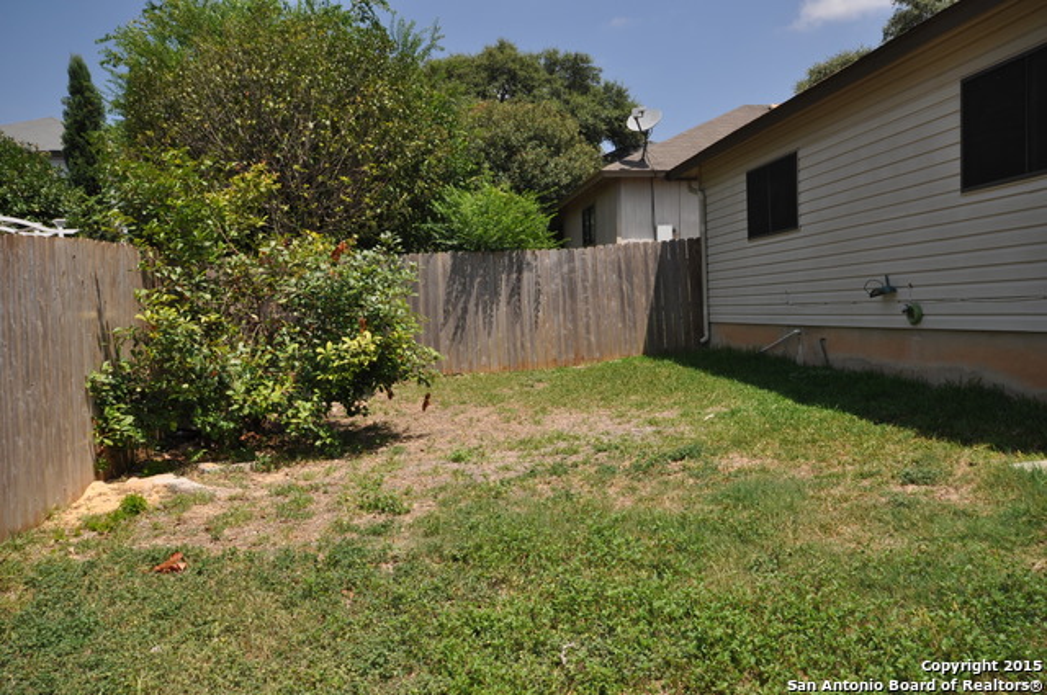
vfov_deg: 43.5
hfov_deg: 62.0
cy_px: 348
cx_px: 524
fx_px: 871
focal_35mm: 30
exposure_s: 1/200
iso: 200
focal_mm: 20
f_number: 14
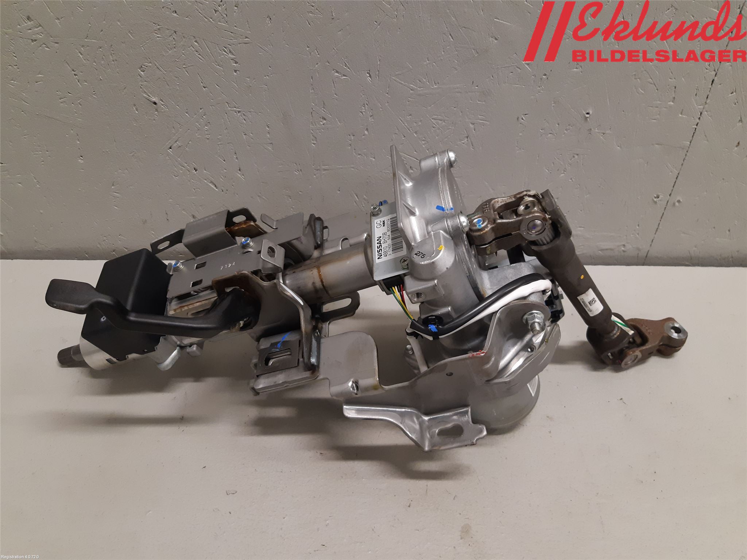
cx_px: 374
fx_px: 561
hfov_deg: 67.3
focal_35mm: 26
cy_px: 280
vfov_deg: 53.1
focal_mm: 3.93
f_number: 1.7
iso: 200
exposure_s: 1/50
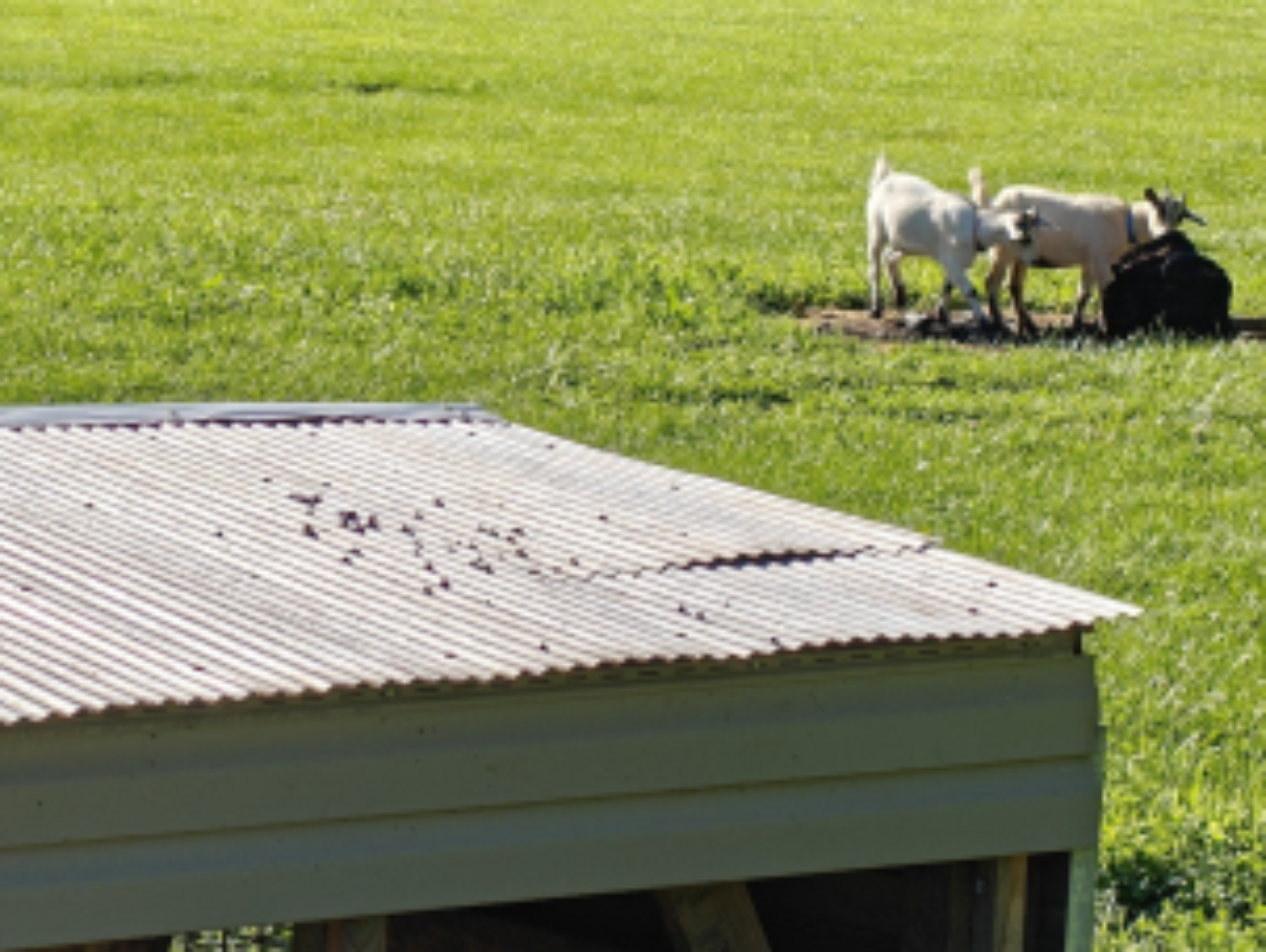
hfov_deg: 12.2
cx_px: 363
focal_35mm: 161
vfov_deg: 9.2
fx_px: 5893
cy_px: 168
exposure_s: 1/819
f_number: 2.6
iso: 125
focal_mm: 13.85
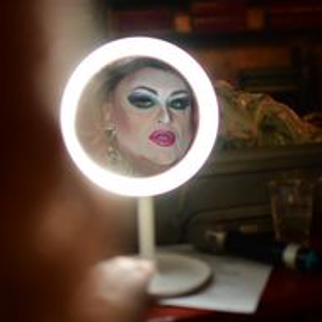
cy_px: 115
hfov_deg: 27.3
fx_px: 663
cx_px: 148
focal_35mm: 63
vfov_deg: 27.2
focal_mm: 35
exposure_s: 1/250
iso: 4000
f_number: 1.4
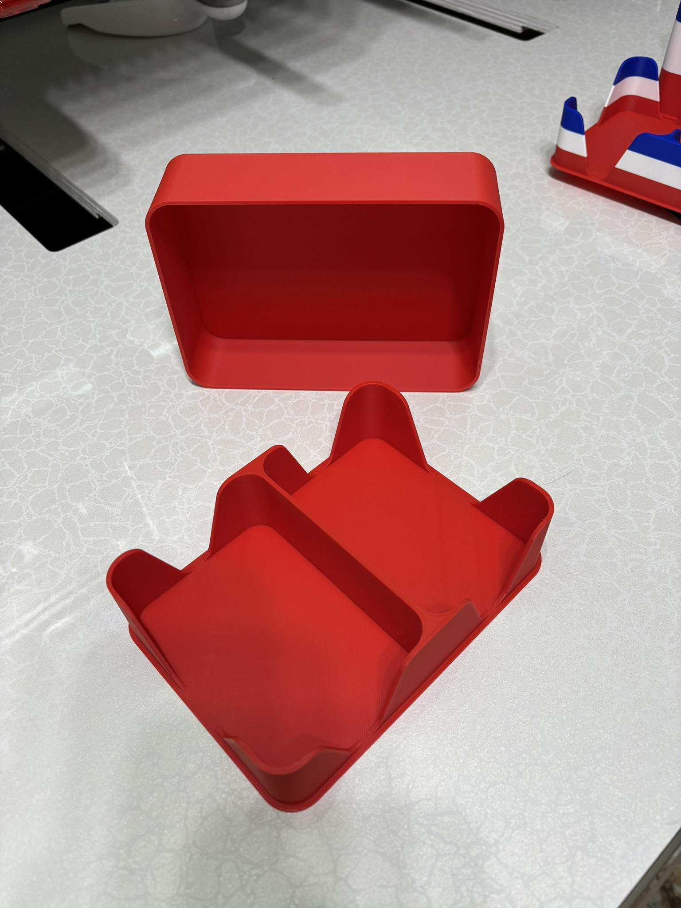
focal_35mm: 26
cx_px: 340
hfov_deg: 53.1
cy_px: 454
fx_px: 682
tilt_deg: -51.3
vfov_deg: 67.3
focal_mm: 5.96
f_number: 1.6
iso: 80
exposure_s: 1/120
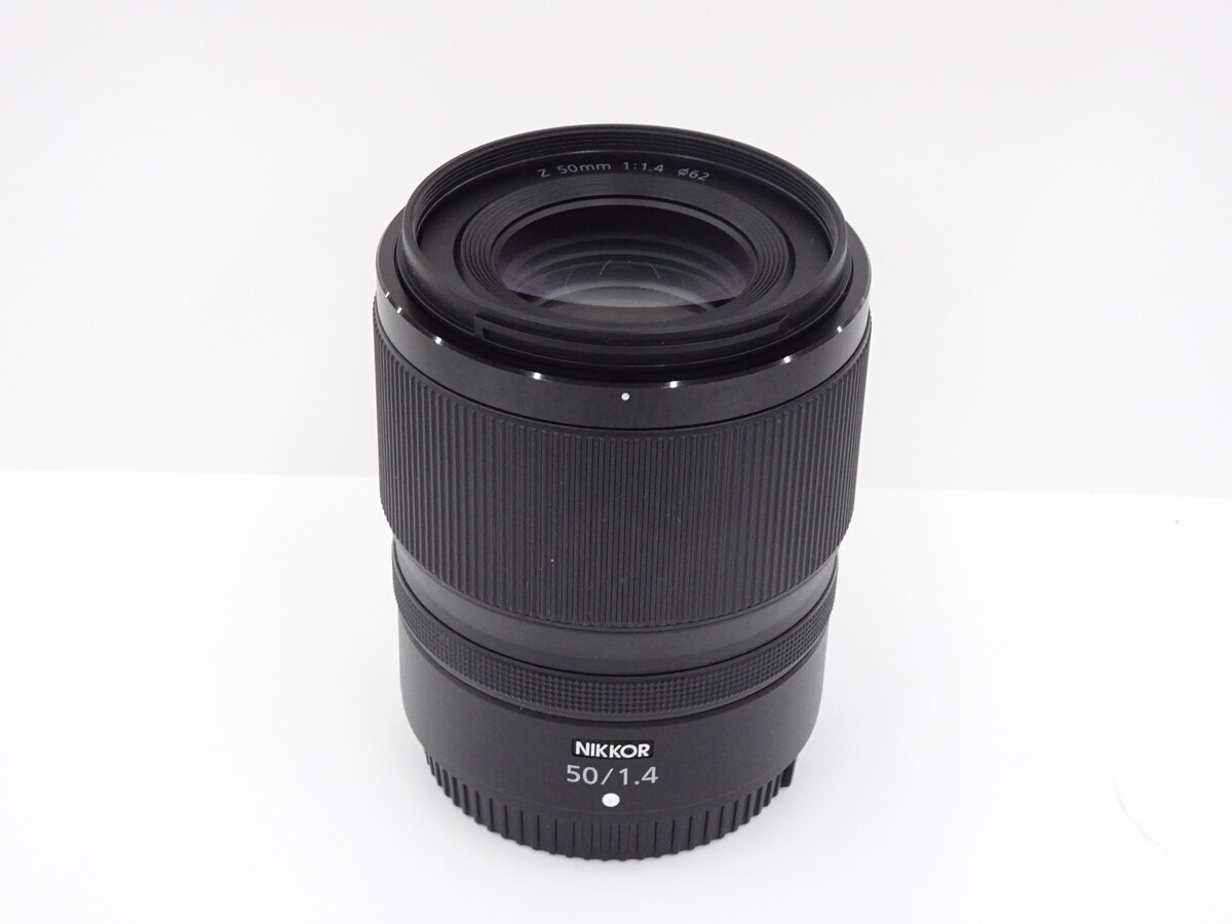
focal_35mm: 62
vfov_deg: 23.7
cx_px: 616
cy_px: 462
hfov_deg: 31.2
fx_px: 2207
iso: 640
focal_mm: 10.59
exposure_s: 1/80
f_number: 4.5
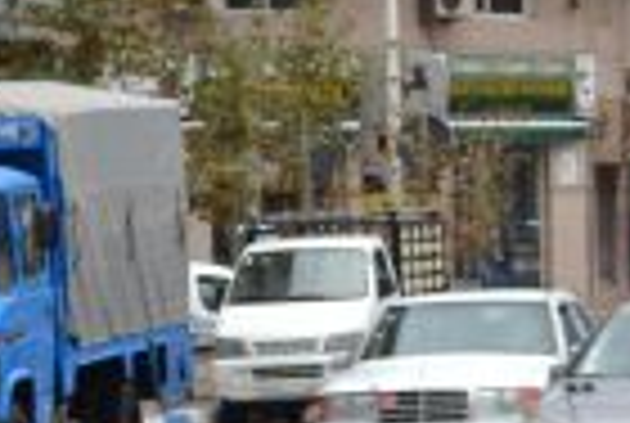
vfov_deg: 4.2
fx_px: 5752
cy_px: 536
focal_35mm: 328
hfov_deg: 6.2
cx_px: 1044
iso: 250
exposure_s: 1/125
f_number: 5.6
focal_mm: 48
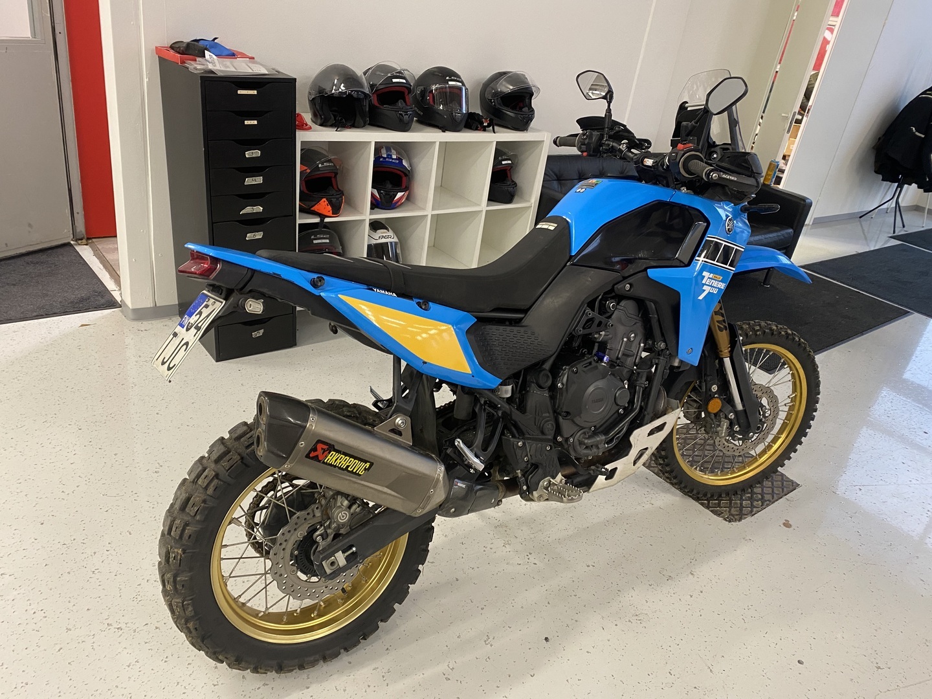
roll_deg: -9.0
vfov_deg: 53.1
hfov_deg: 67.3
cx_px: 466
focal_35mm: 26
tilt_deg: -27.2
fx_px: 700
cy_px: 350
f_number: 1.8
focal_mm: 4.25
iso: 160
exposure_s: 1/50
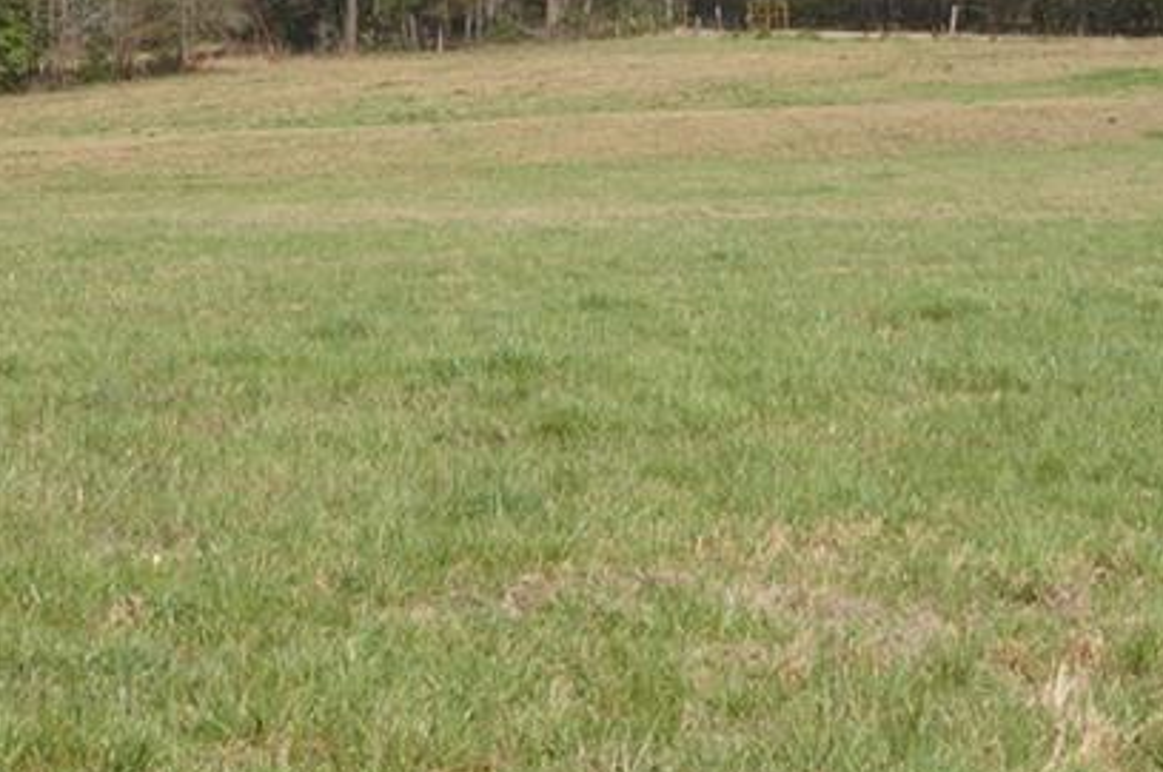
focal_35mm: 113
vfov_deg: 12.0
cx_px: 678
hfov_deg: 18.1
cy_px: 94
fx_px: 3646
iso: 100
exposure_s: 1/100
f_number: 8
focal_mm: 30
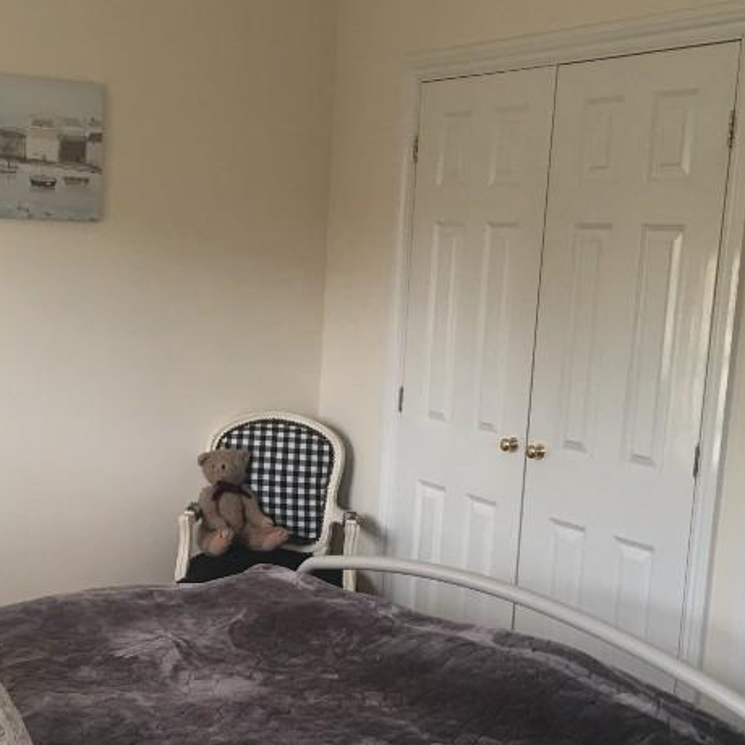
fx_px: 1388
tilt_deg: -9.7
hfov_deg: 29.8
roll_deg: -2.7
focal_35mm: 57
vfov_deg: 29.8
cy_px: 512
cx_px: 249
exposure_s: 1/33
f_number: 2.2
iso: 32
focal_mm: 4.15
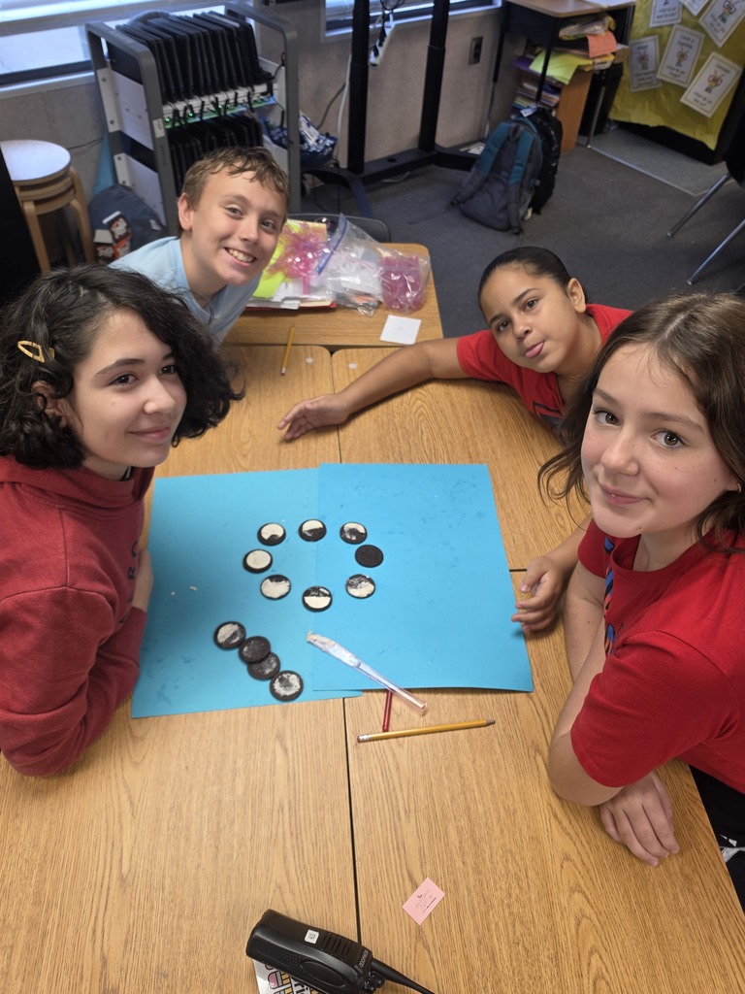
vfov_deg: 73.9
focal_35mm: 23
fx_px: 660
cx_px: 372
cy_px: 497
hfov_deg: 58.9
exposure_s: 1/120
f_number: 1.4
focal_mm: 6.5
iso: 64
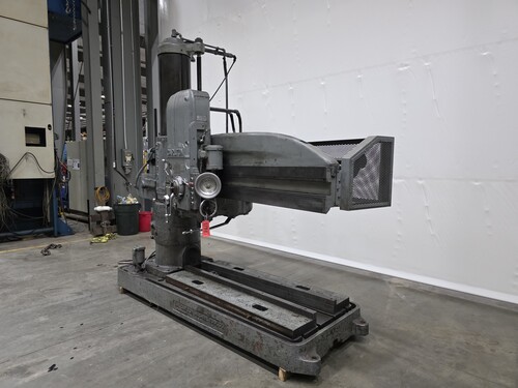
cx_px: 259
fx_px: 344
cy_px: 194
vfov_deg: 58.9
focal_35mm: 23
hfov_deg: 73.9
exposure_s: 1/120
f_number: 1.7
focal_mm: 6.3
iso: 800
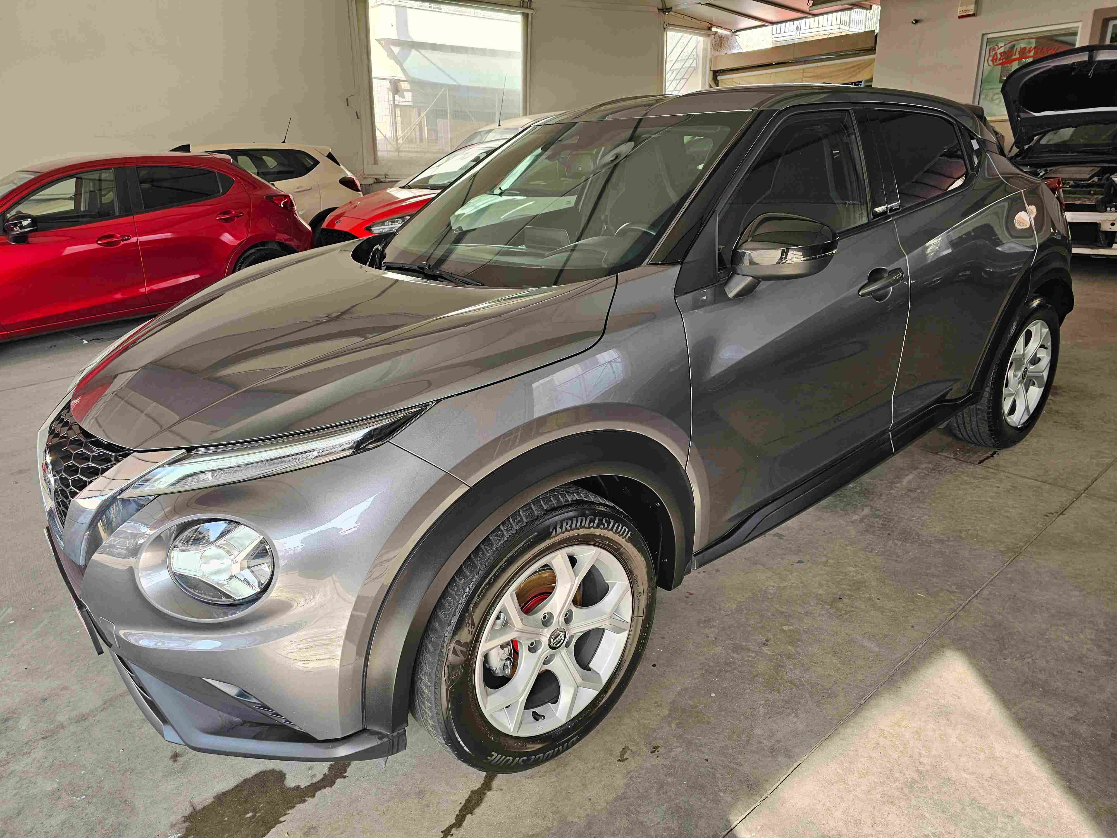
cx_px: 558
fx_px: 742
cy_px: 419
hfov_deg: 73.9
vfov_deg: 58.9
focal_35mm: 23
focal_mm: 6.3
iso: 25
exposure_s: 1/64.7
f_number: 1.7
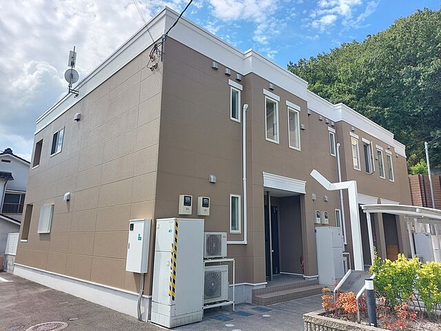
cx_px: 220
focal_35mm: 24
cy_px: 166
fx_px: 306
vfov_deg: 56.8
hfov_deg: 71.6
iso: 25
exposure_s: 1/541
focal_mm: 5.23
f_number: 1.8
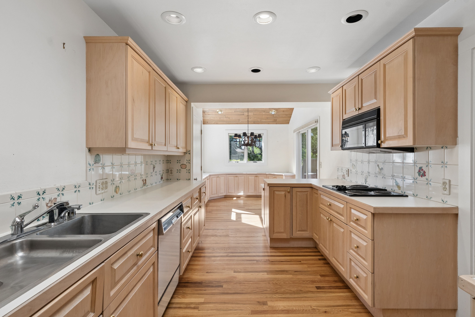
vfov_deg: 70.5
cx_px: 238
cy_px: 158
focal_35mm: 17
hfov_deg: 93.2
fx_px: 224
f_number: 8
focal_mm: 17
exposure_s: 1/100
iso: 800
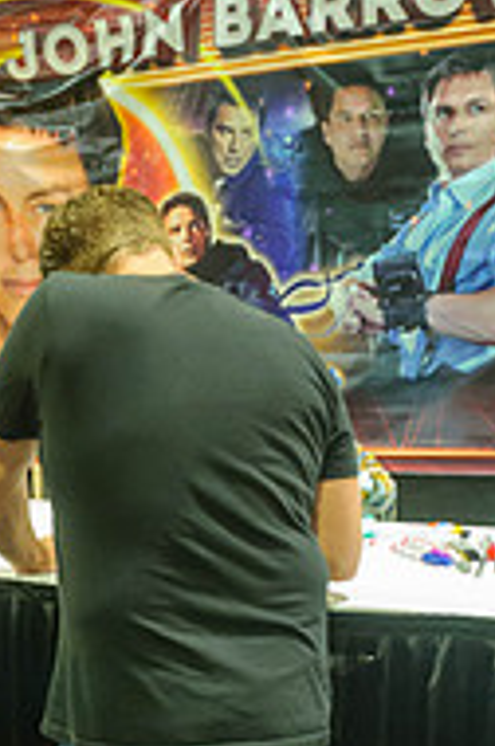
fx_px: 1325
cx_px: 2
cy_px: 613
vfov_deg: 30.6
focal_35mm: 64
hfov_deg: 20.5
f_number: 3.5
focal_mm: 18
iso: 1600
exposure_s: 1/20
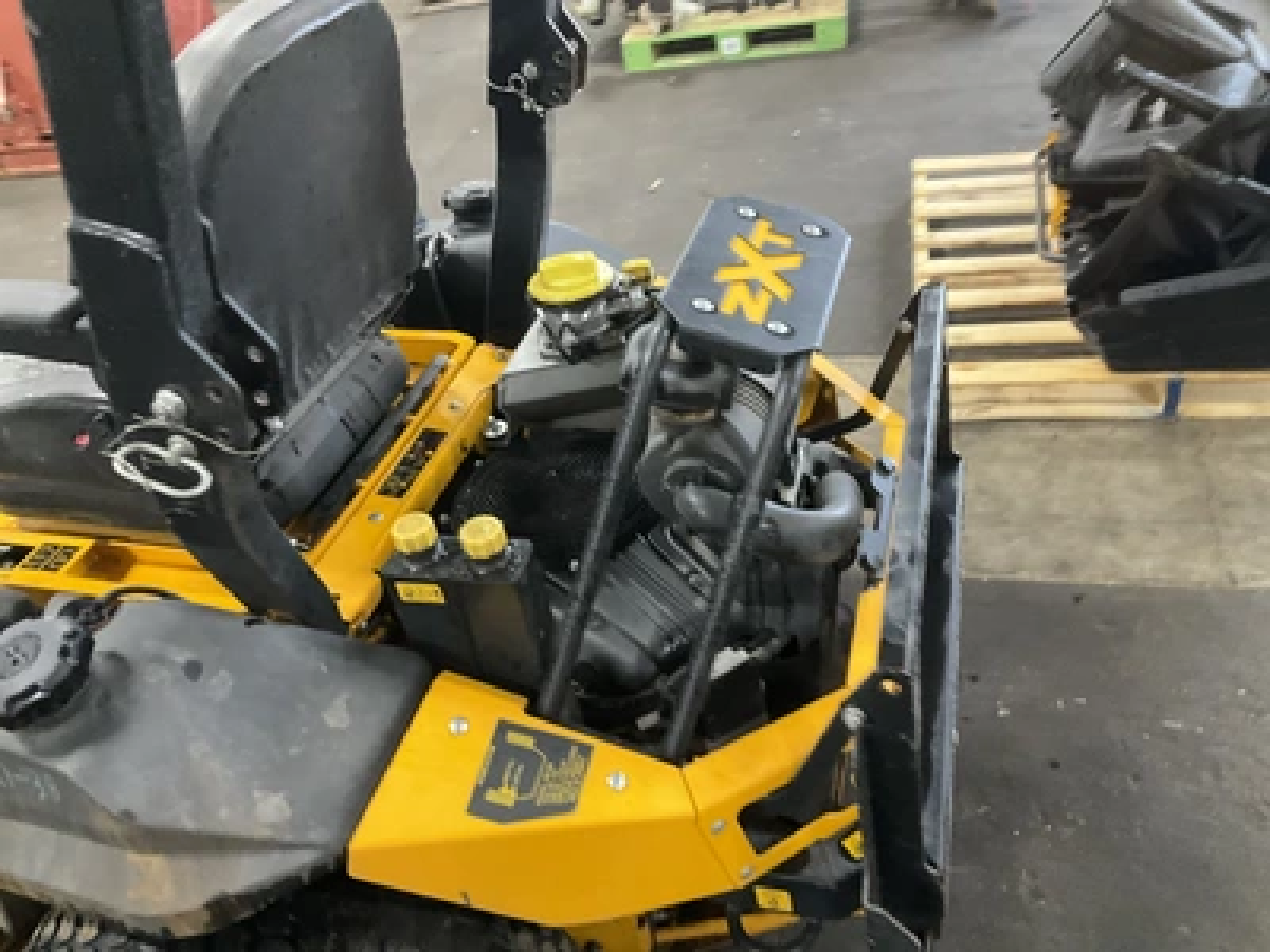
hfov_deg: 61.7
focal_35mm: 29
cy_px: 476
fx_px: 1064
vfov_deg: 48.2
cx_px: 635
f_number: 1.8
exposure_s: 1/30
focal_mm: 3
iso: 250
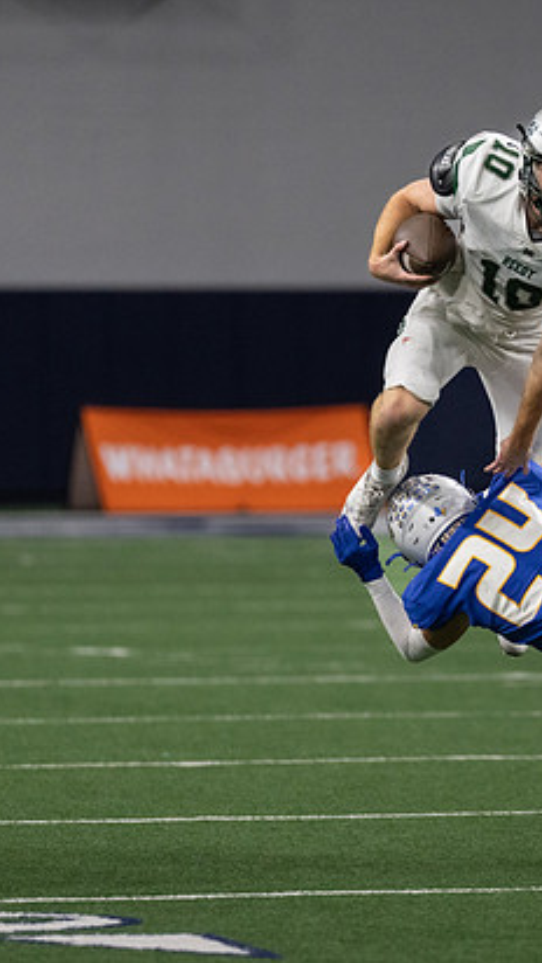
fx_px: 12279
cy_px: 539
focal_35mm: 481
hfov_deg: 2.5
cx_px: 517
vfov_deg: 4.5
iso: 1600
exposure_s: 1/1250
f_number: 2.8
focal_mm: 200
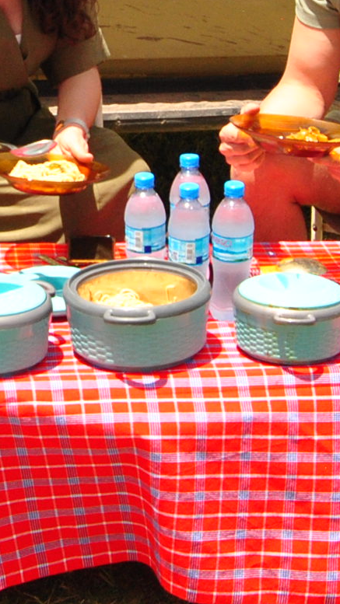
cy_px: 17
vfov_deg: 15.6
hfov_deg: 8.9
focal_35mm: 135
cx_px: -82
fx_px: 2163
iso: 400
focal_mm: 23
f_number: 10
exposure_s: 1/400
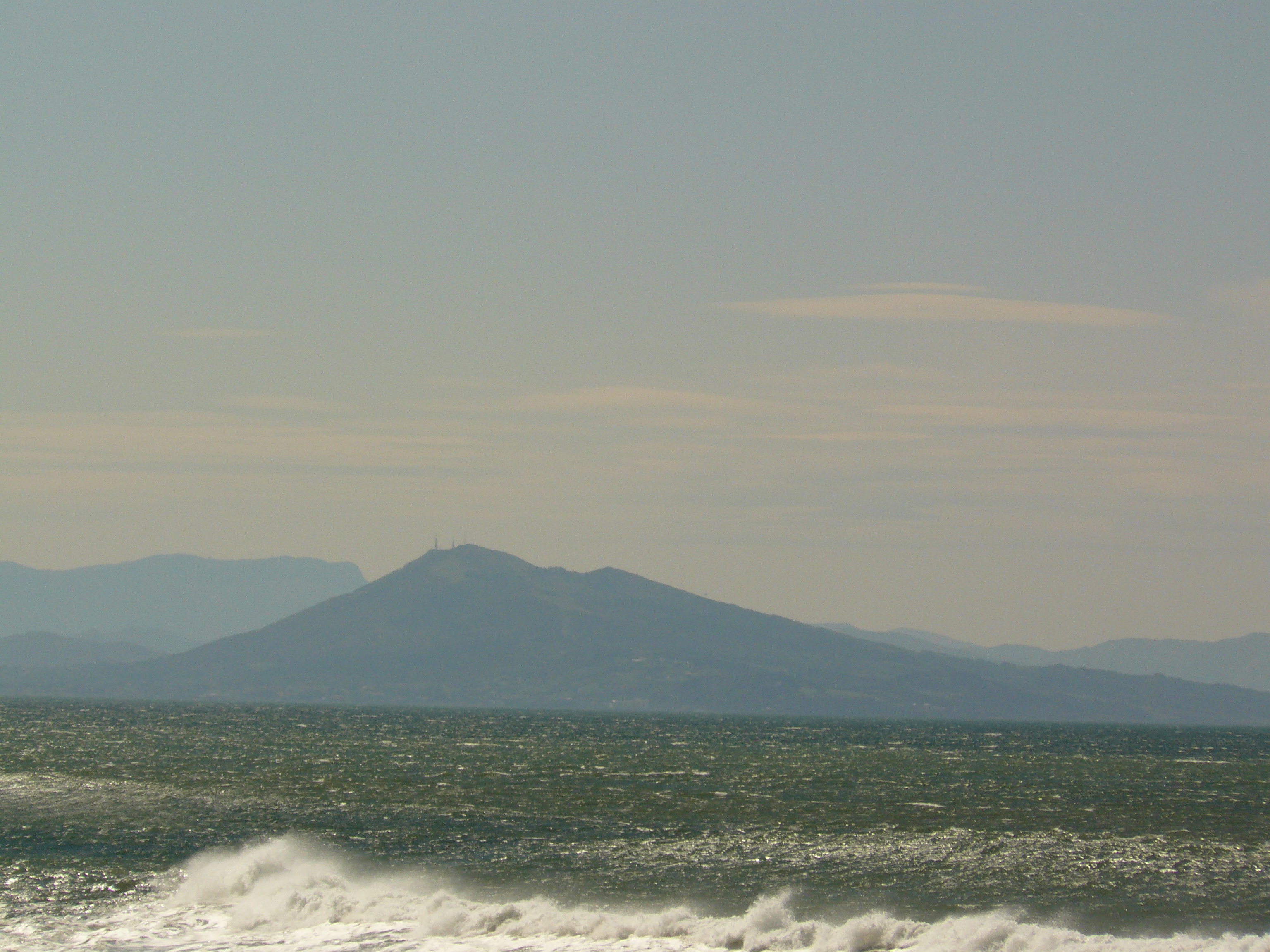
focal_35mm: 296
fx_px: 10860
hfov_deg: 6.7
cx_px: 635
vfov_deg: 5.0
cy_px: 476
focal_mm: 49.3
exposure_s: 1/640
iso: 100
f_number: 8
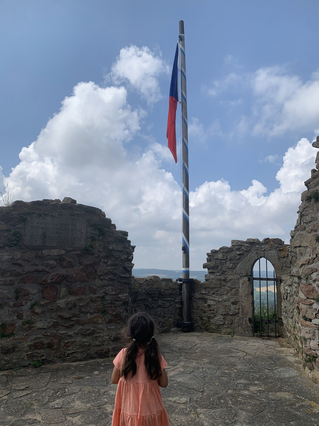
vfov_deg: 67.3
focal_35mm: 26
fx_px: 319
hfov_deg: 53.1
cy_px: 213
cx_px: 160
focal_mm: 4.25
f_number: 1.8
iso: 25
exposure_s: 1/3937
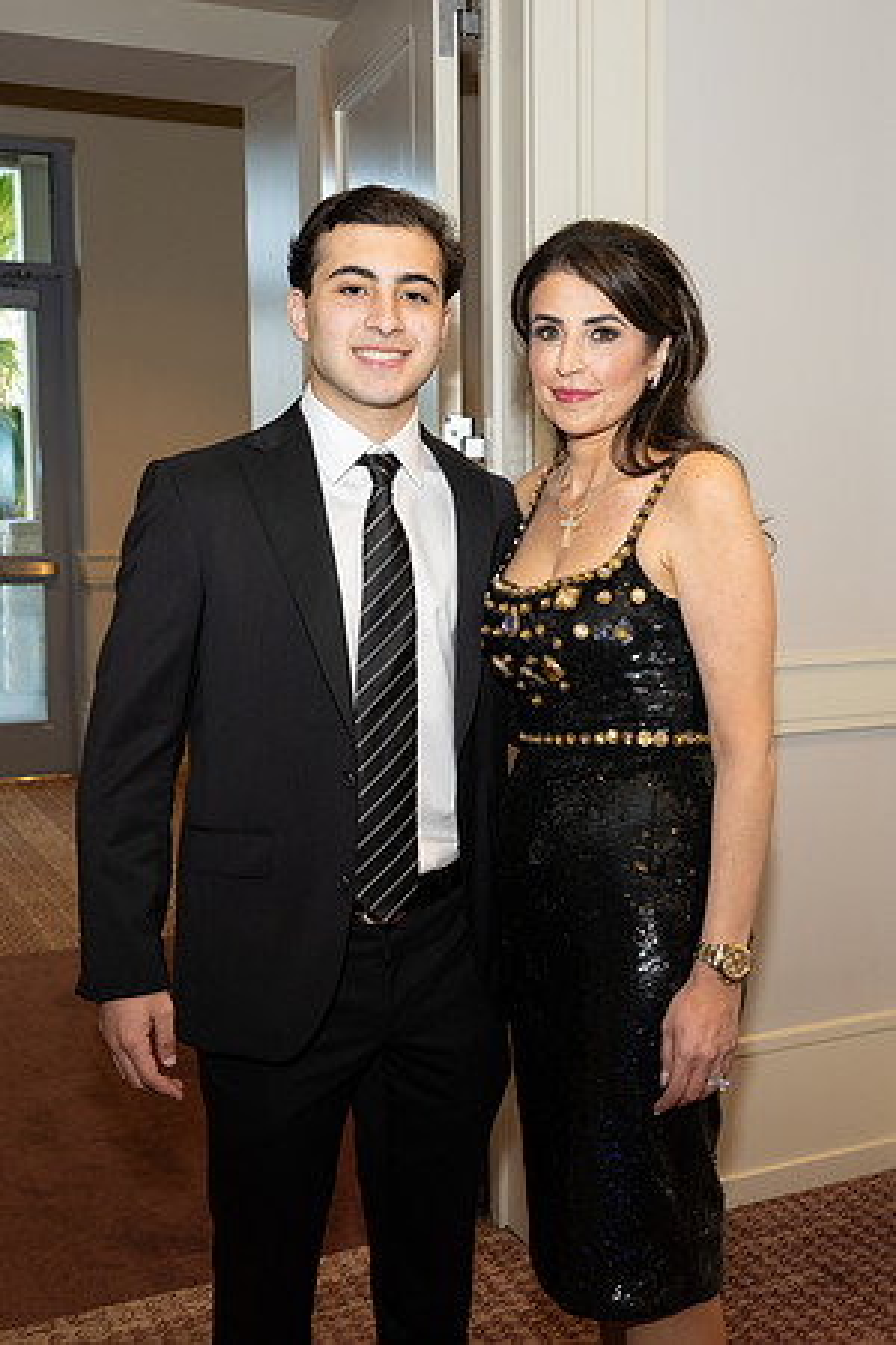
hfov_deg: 30.4
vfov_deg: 44.7
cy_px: 671
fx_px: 1635
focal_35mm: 44
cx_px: 597
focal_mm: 29
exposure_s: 1/100
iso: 800
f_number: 5.6
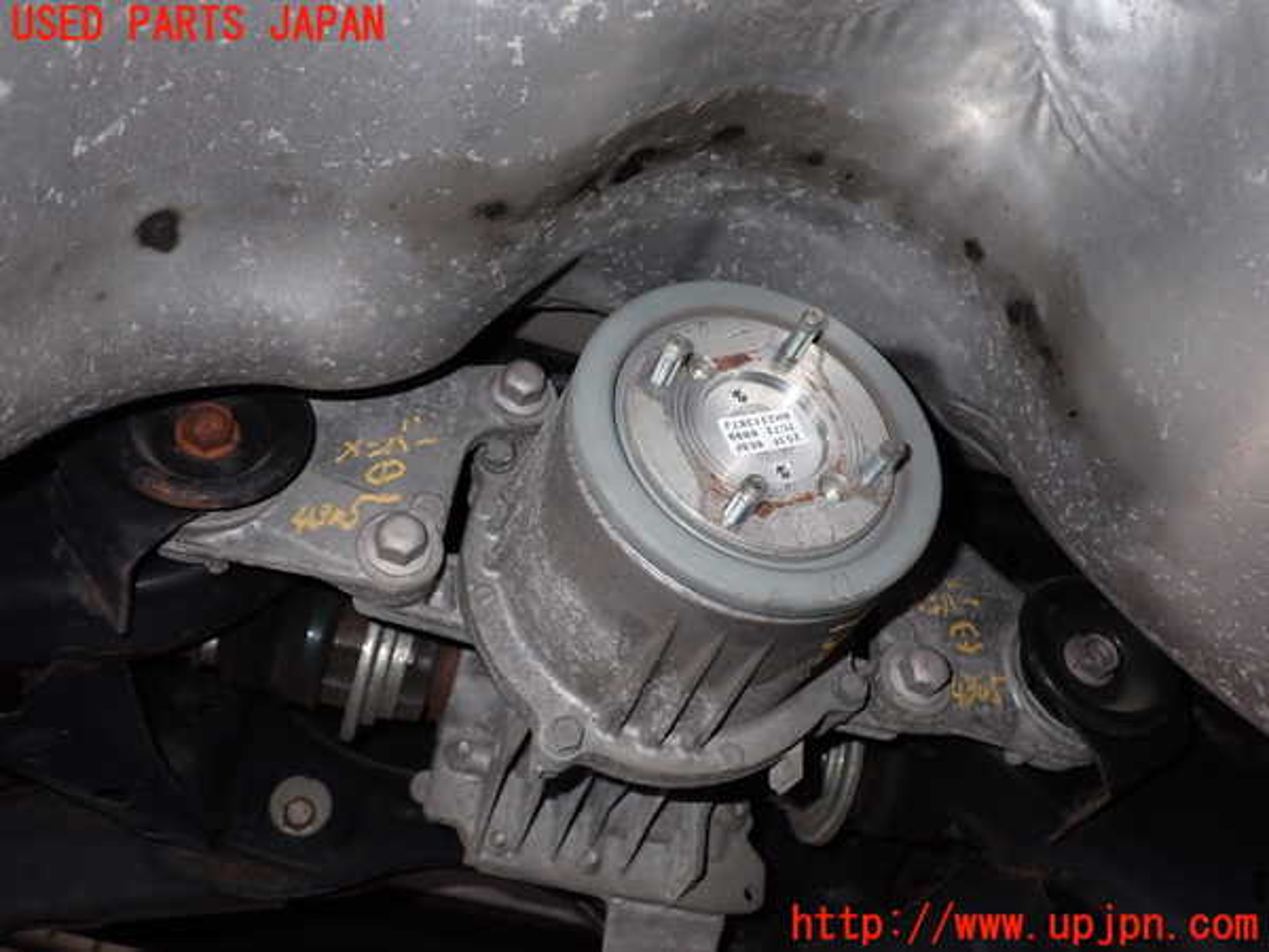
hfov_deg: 60.0
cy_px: 476
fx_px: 1100
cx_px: 634
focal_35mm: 30
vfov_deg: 46.8
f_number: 6.3
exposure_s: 1/30
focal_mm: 5.4
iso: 200
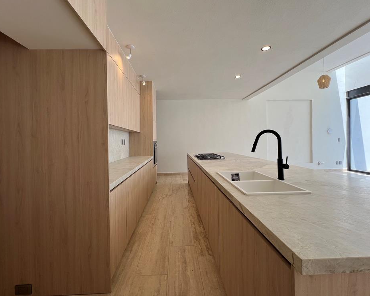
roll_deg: +0.6
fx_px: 153
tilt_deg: -0.4
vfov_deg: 87.9
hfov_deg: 100.7
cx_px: 180
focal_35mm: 14
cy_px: 144
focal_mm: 1.57
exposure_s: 1/240
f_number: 1.8
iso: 32
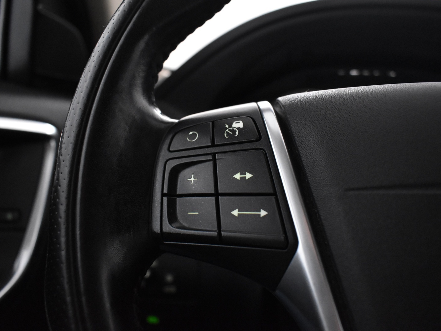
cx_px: 224
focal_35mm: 30
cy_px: 162
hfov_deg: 60.0
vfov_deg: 46.8
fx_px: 382
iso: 3200
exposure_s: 1/60
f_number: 4
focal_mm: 18
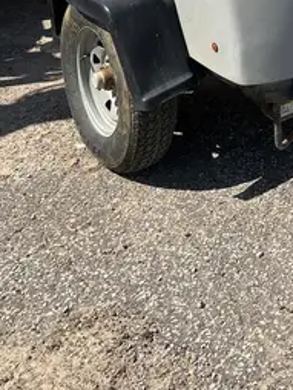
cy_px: -151
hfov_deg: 18.0
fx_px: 845
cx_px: 411
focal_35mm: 75
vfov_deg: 22.5
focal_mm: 5.7
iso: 50
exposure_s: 1/4115
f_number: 1.5
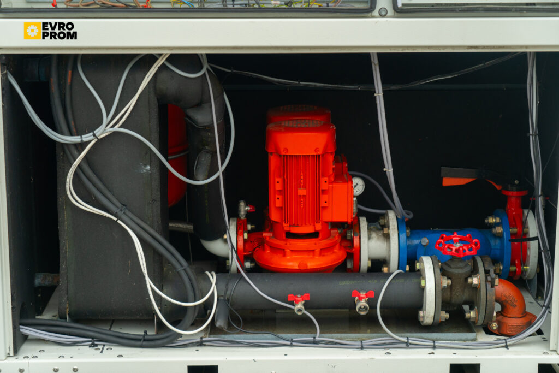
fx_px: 1087
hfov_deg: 28.8
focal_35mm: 70
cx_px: 280
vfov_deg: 19.5
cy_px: 186
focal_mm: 70
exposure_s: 1/250
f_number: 5
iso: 500
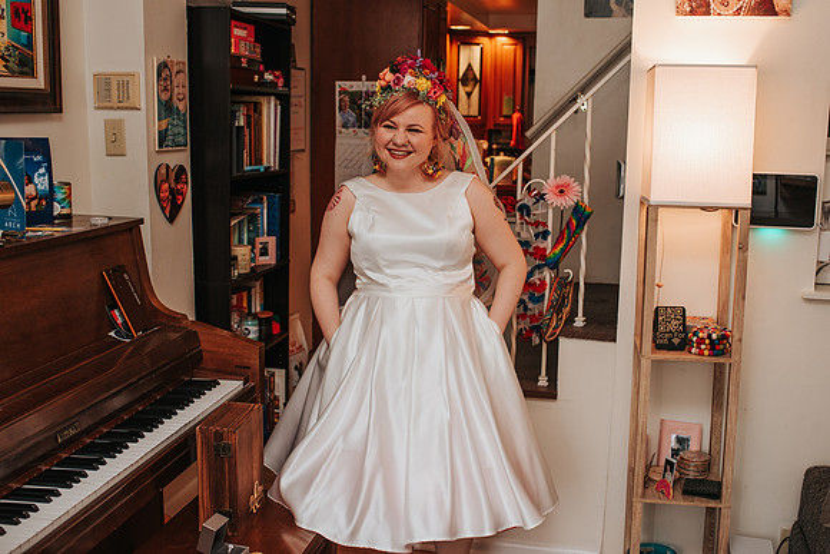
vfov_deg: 34.7
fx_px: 886
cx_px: 437
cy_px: 262
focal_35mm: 38
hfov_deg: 50.2
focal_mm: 35
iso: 800
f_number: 4
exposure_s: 1/160
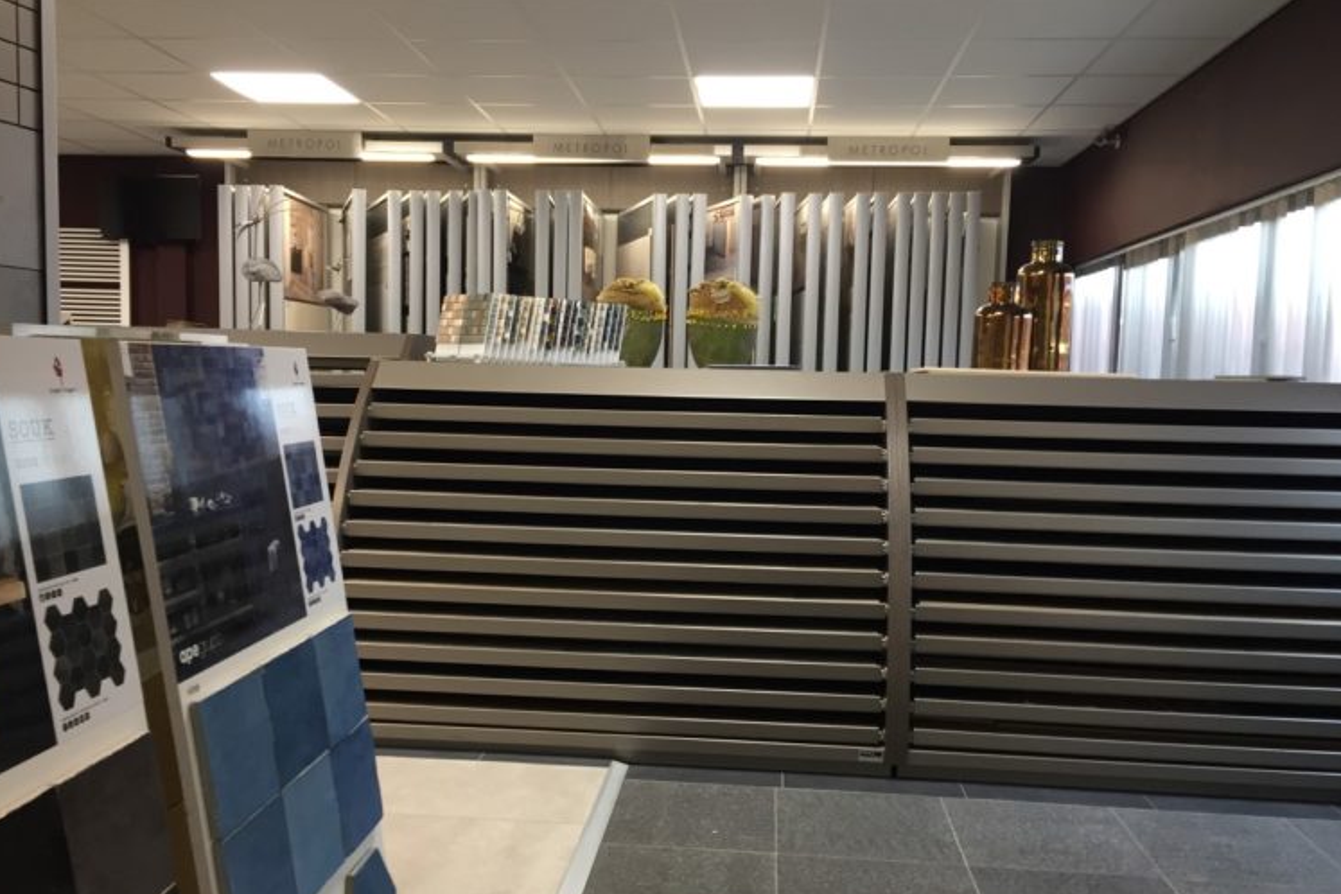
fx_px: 1155
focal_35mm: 31
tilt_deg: -4.2
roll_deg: -3.0
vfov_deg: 42.3
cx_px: 670
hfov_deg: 60.3
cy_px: 483
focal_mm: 4.15
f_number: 2.2
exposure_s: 1/33
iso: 100
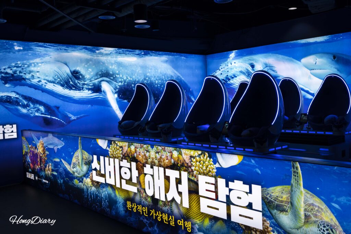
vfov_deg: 38.9
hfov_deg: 55.8
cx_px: 176
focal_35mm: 34
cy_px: 117
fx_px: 332
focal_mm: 34
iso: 320
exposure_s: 1/160
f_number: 4.5
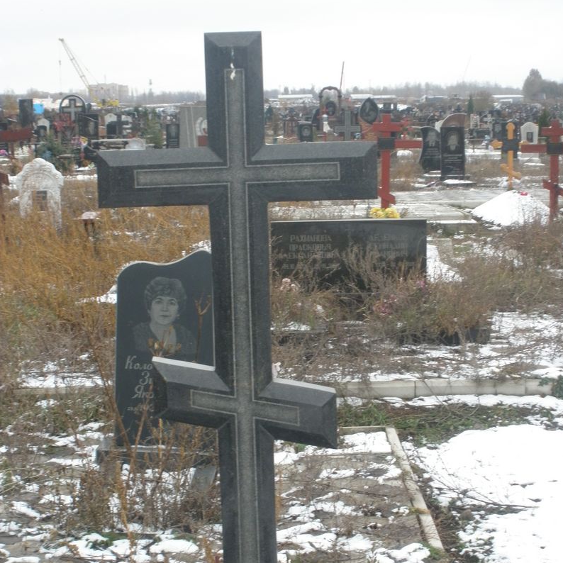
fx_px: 1398
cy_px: 341
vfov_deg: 22.7
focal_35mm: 76
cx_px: 283
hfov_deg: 22.8
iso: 125
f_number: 4.6
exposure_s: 1/60
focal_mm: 11.2
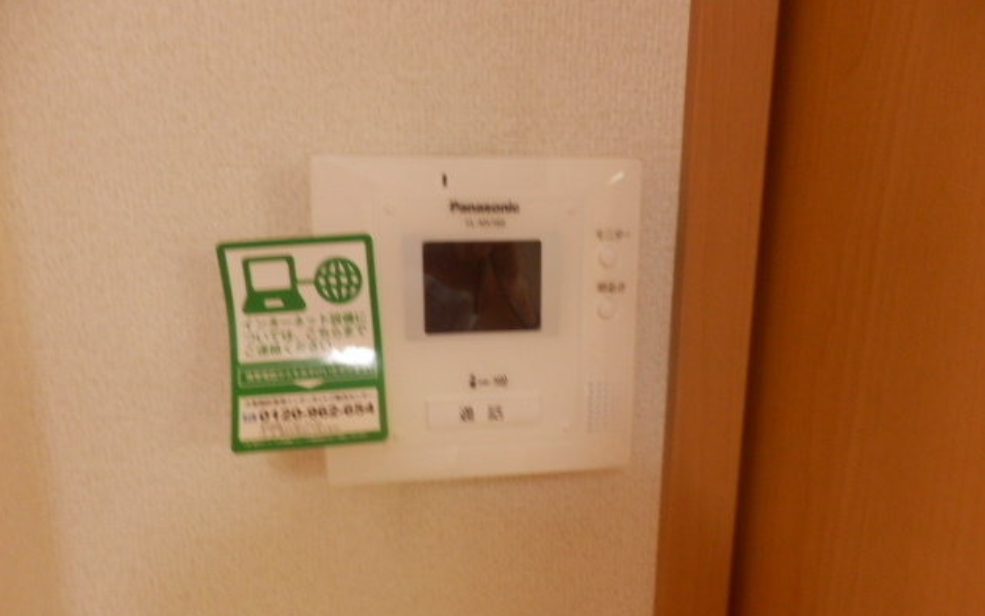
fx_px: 698
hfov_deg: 70.4
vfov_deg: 47.3
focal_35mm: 26
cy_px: 372
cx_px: 496
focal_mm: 4.2
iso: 400
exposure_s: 1/30
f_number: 3
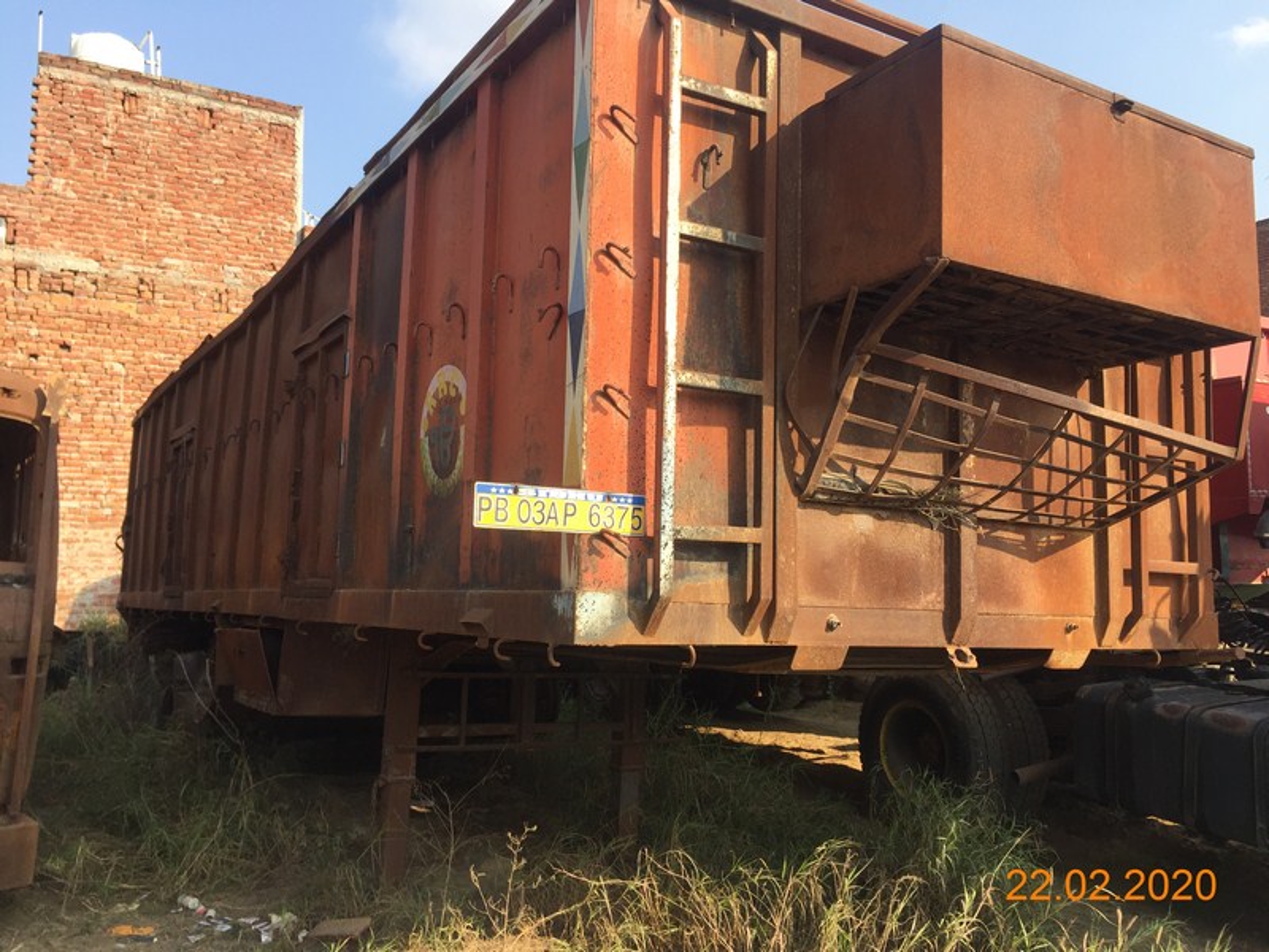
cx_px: 634
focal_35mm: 29
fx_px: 1063
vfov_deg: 48.2
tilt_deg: +5.9
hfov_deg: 61.7
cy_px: 476
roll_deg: -2.1
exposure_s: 1/659
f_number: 2.2
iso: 32
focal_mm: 4.15
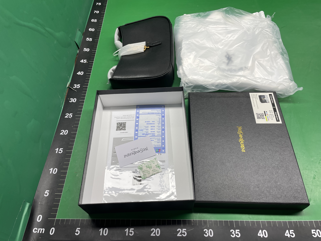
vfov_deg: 53.1
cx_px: 160
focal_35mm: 26
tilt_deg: -54.0
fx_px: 241
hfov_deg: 67.3
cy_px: 120
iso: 32
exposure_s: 1/100
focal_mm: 4.2
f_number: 1.6
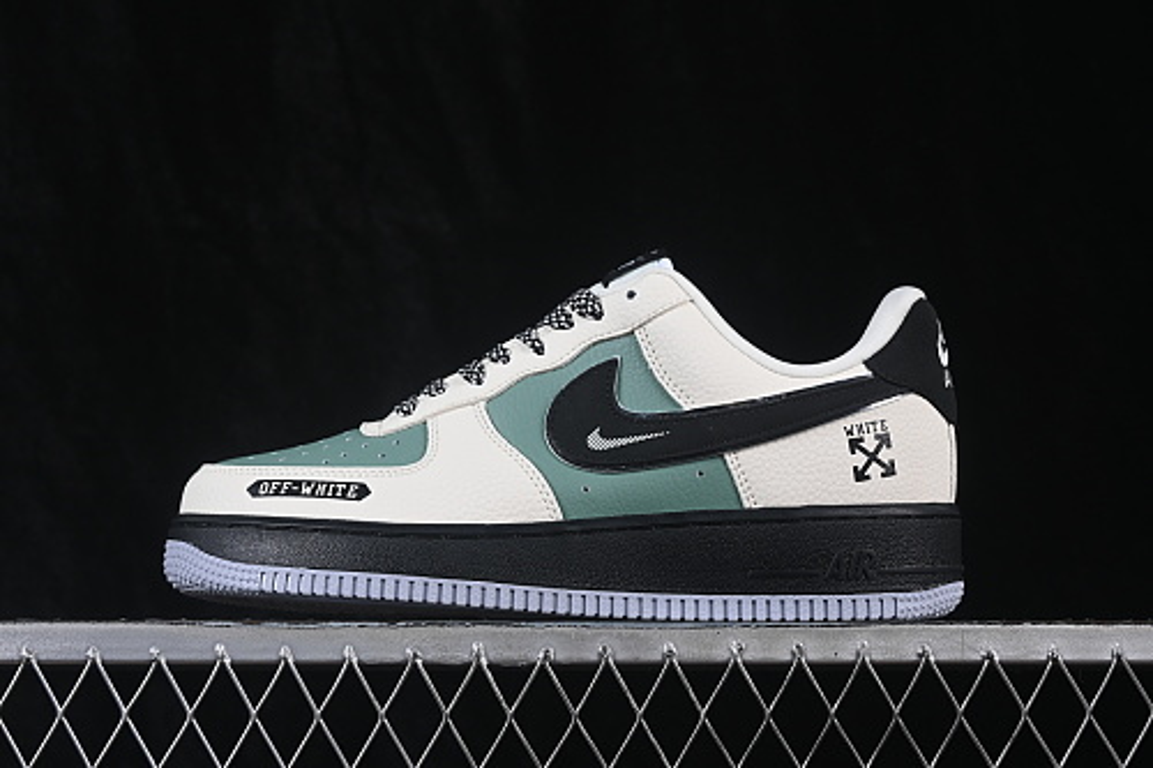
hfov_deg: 27.0
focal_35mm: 75
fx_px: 2401
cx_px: 576
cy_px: 384
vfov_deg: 18.2
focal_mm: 50
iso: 160
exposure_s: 1/80
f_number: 8
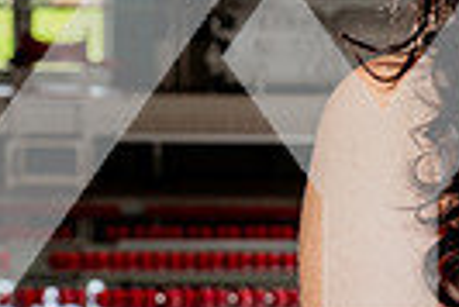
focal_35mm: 271
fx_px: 3459
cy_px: 140
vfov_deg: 5.1
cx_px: 525
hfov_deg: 7.5
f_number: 7.1
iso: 400
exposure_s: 1/250
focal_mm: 62
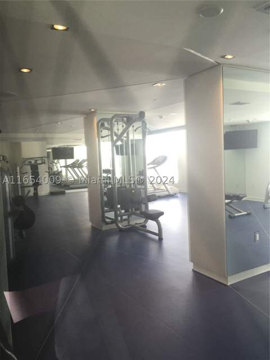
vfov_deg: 61.7
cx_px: 135
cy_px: 180
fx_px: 302
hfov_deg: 48.2
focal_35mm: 29
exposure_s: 1/30
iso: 50
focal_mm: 4.15
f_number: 2.2
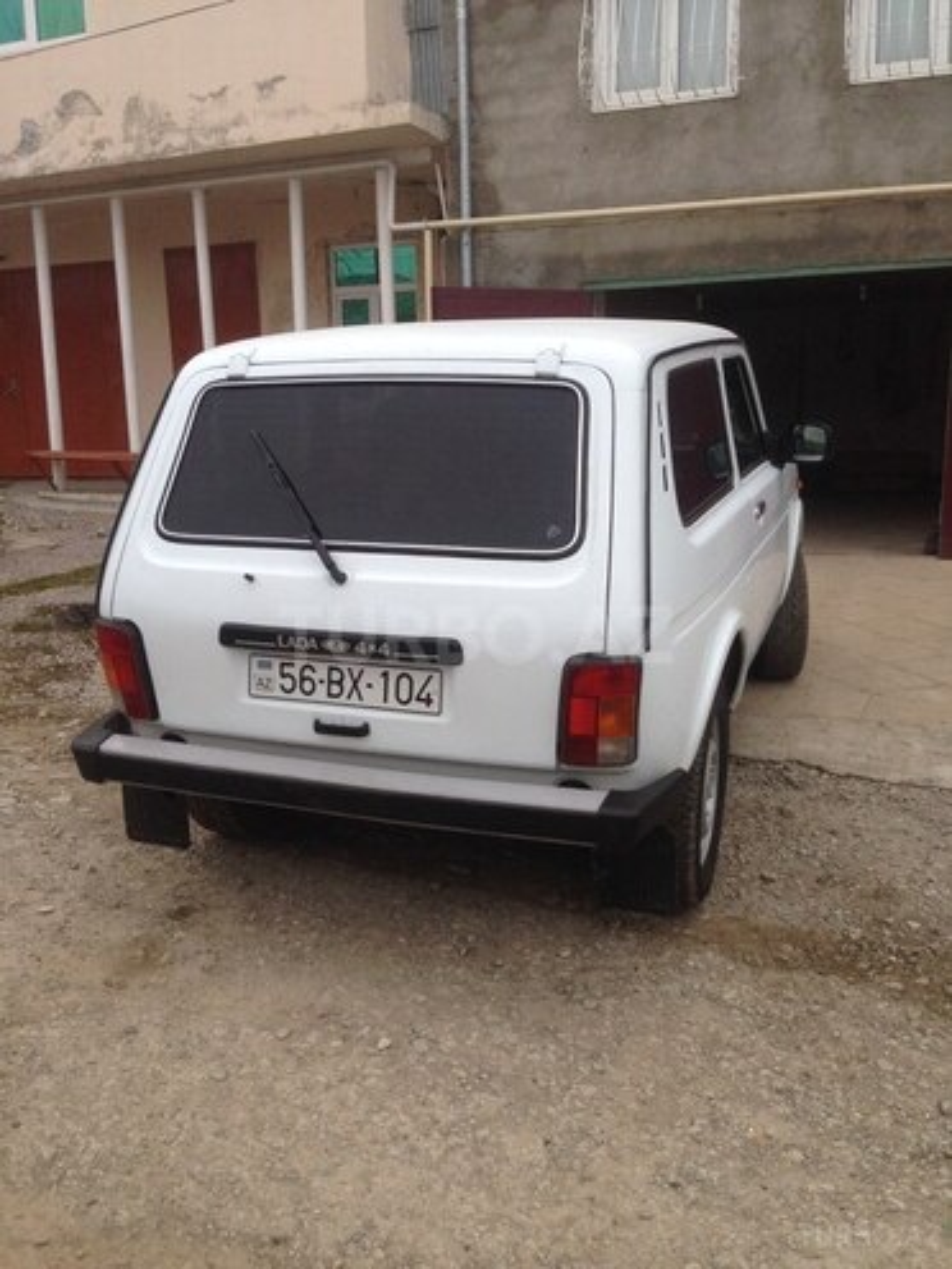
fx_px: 1210
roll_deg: -0.8
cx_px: 476
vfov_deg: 55.4
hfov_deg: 42.9
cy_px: 634
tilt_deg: -9.6
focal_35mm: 33
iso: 64
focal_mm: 4.12
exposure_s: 1/120
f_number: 2.4
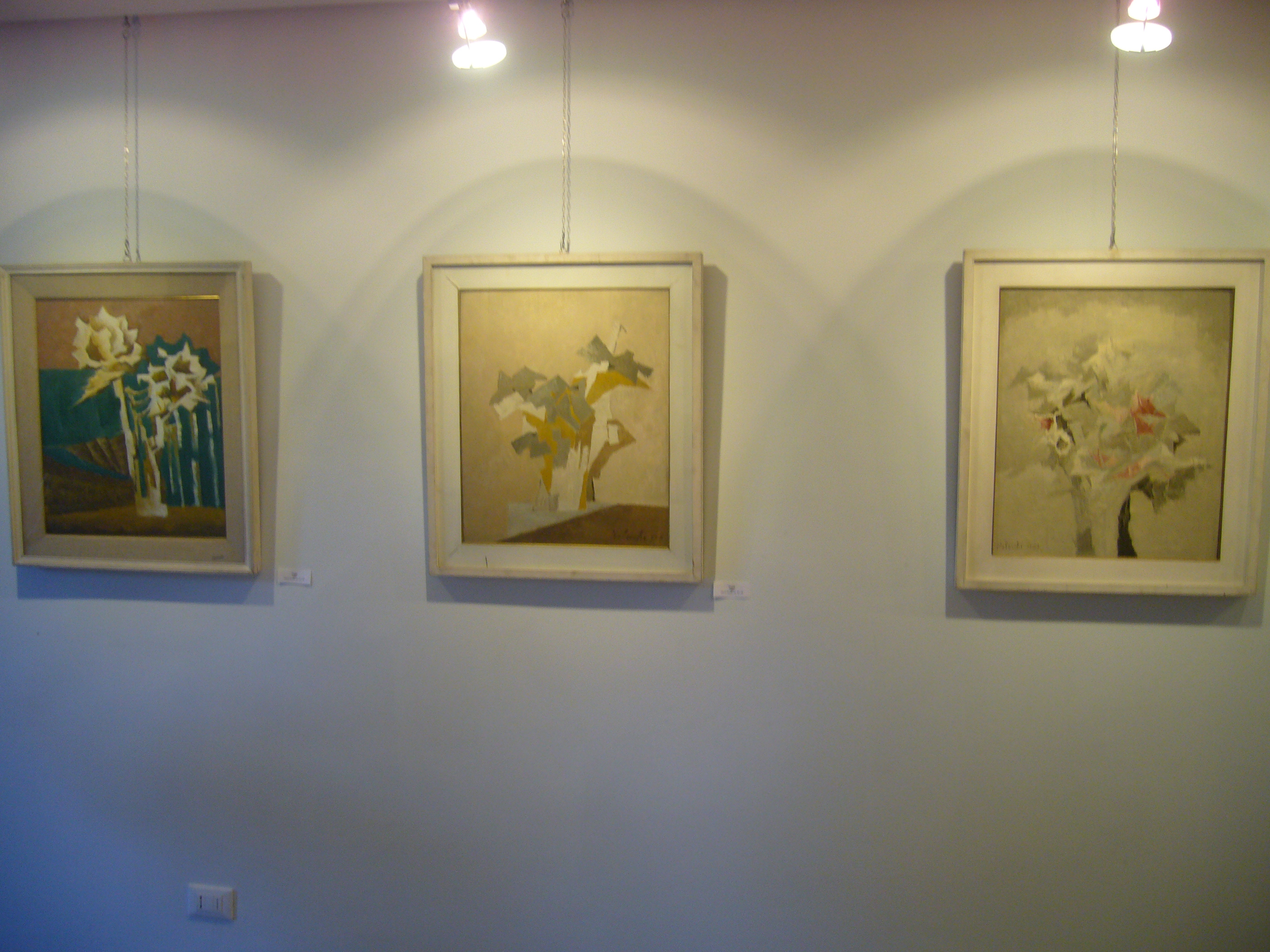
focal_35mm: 35
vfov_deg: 40.7
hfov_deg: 52.6
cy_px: 476
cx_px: 635
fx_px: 1284
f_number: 2.8
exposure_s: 1/15
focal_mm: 5.8
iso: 100
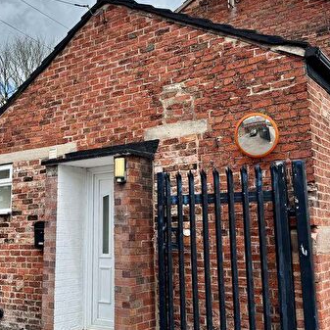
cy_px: 151
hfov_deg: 38.2
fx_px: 475
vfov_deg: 38.3
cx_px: 132
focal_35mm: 44
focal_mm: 6.76
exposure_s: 1/3413
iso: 80
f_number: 1.78
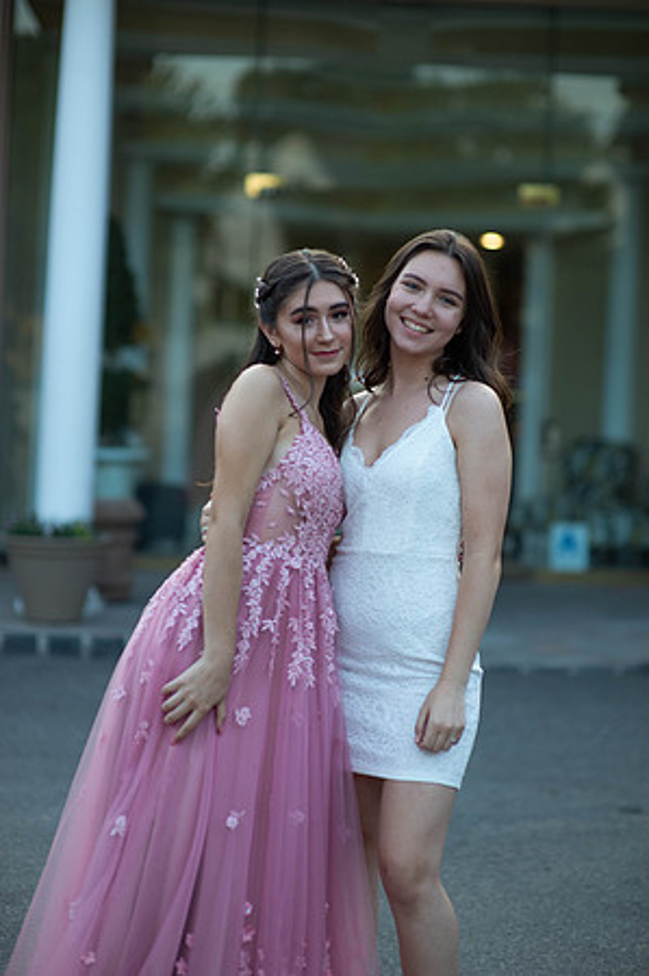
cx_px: 324
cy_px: 488
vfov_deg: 23.9
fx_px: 2304
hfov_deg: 16.0
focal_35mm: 85
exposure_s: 1/1000
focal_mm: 85
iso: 250
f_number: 2
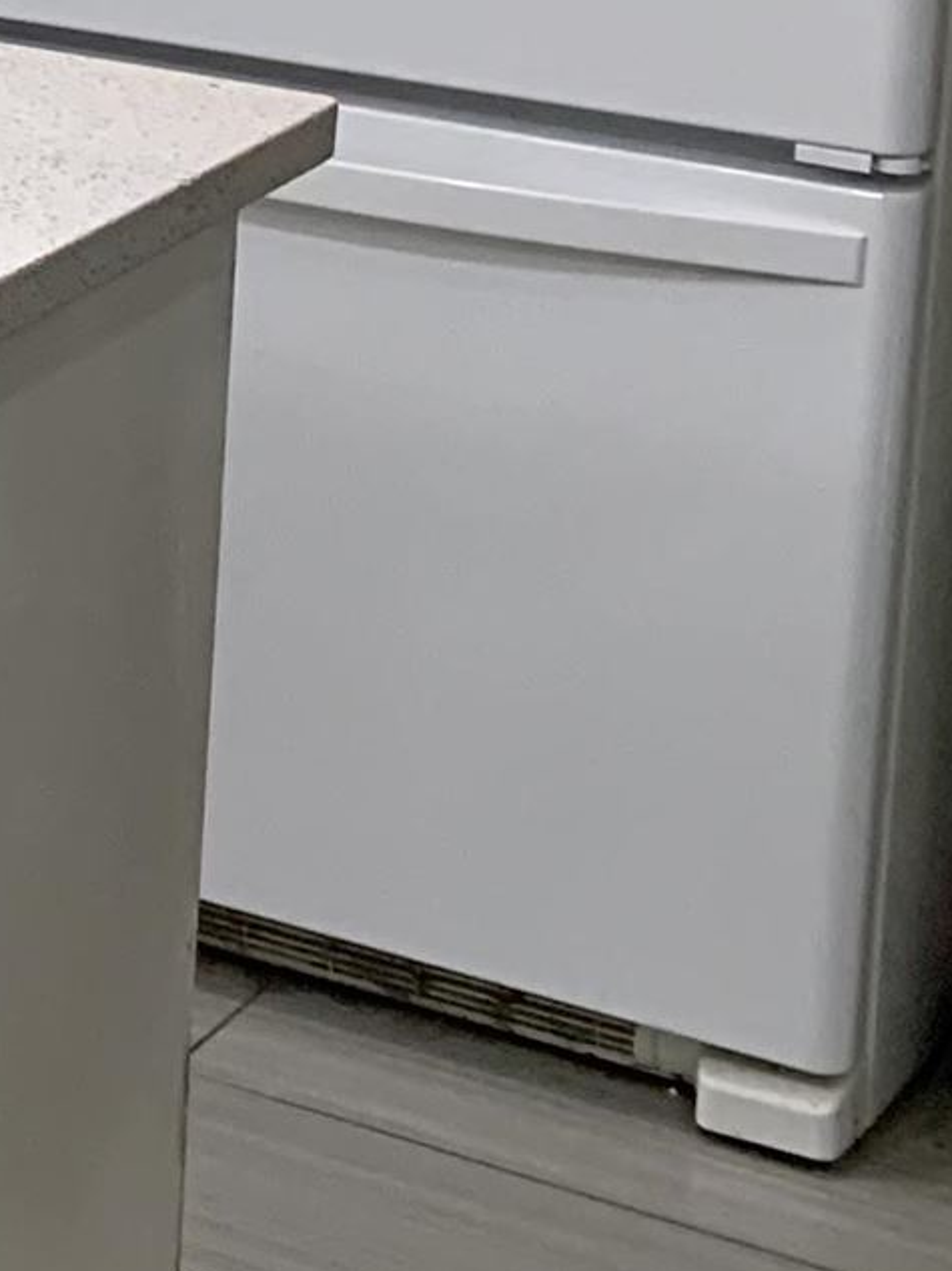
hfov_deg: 9.5
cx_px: -1820
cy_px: -401
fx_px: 4623
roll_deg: -0.2
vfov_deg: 14.9
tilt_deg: -8.6
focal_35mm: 126
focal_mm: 4.25
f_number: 1.8
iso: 125
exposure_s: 1/60
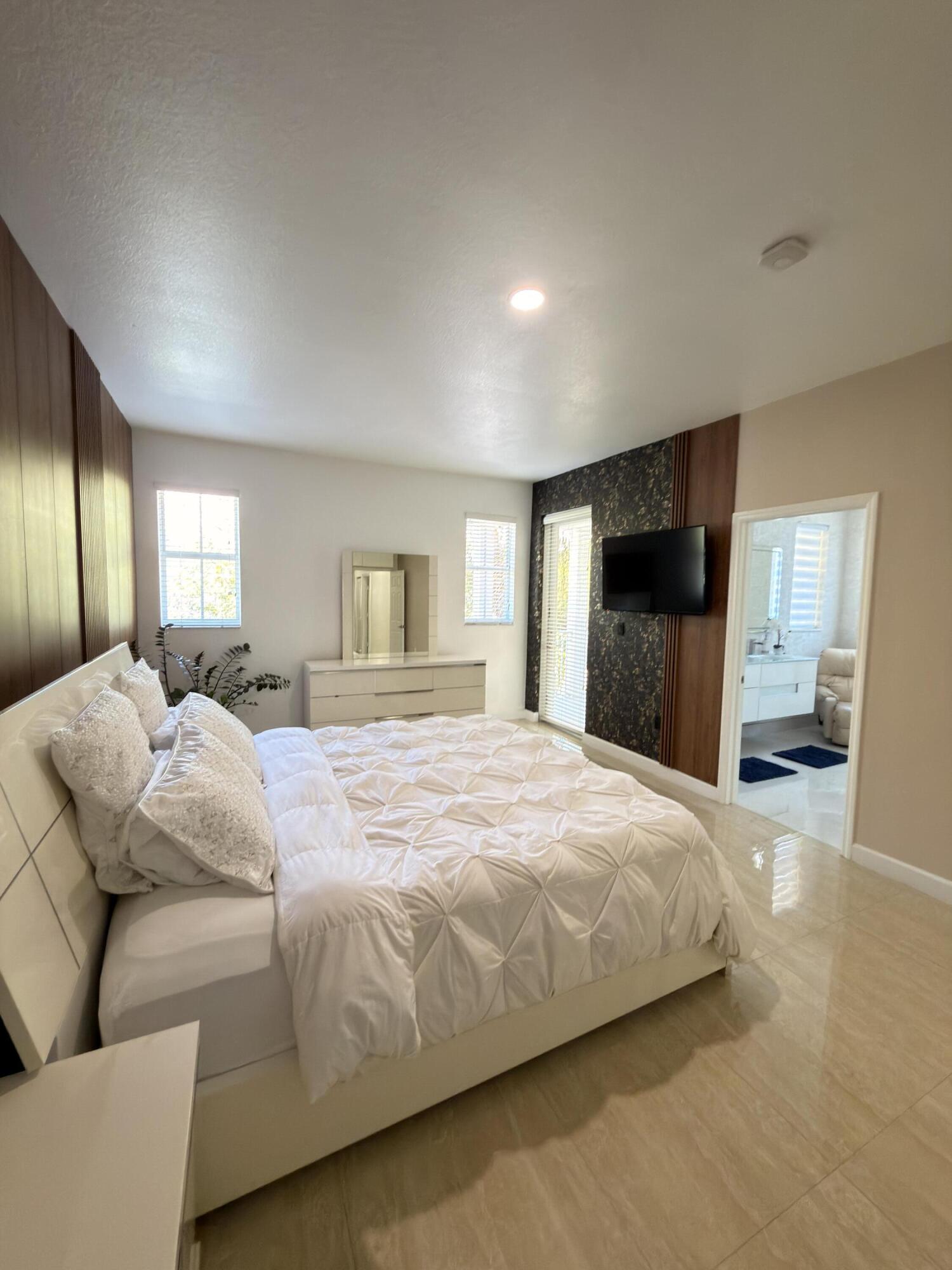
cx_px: 476
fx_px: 513
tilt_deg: -3.5
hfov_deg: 85.7
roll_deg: -0.8
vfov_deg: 102.1
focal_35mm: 14
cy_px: 635
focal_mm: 2.22
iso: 125
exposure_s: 1/30
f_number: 2.2
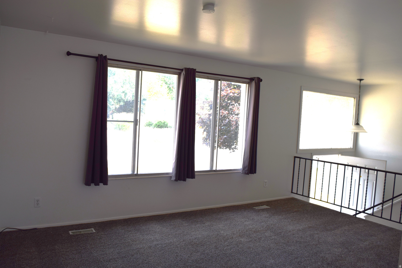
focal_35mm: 27
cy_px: 134
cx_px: 201
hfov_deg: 67.4
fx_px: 301
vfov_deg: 47.9
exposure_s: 1/160
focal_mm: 18
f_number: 6.3
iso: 100
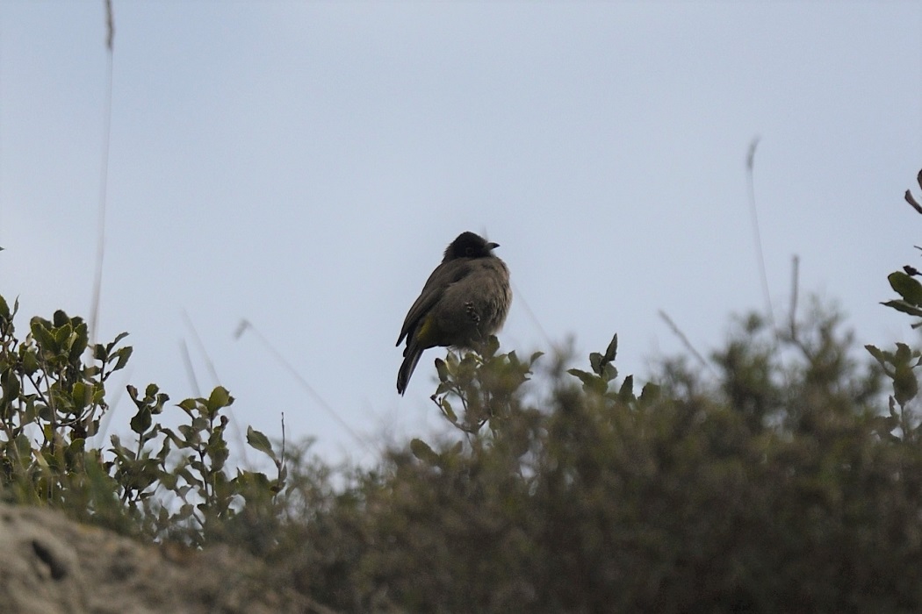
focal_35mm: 630
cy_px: 307
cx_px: 461
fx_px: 16134
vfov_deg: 2.2
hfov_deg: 3.3
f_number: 5.6
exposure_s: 1/1600
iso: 220
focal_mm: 420
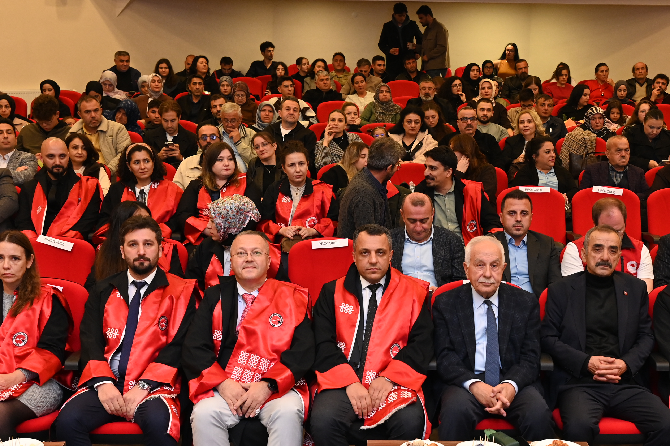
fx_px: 1003
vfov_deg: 24.9
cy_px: 291
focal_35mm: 54
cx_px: 411
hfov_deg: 36.8
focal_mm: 28.5
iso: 1250
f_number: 4
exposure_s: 1/60
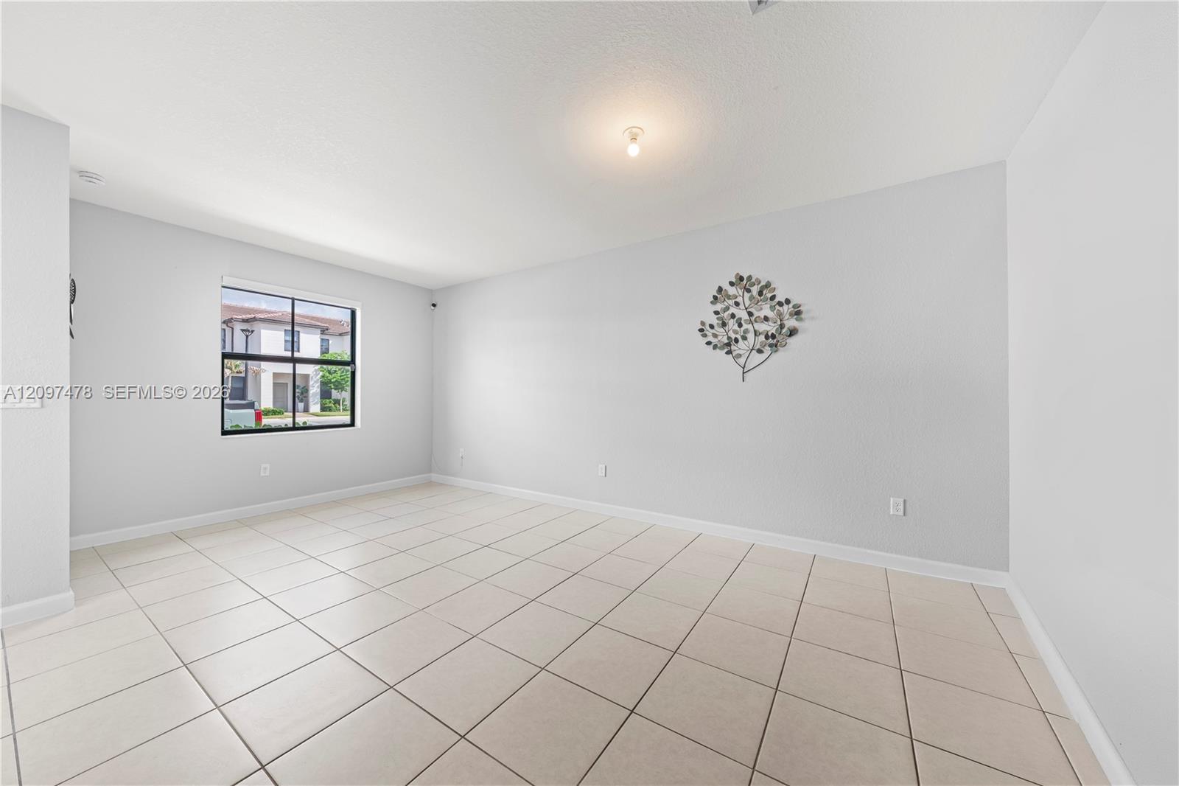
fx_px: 426
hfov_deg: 108.3
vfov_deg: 85.4
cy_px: 393
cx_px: 590
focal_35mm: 13
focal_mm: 13
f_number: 7.1
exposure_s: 1/5
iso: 320
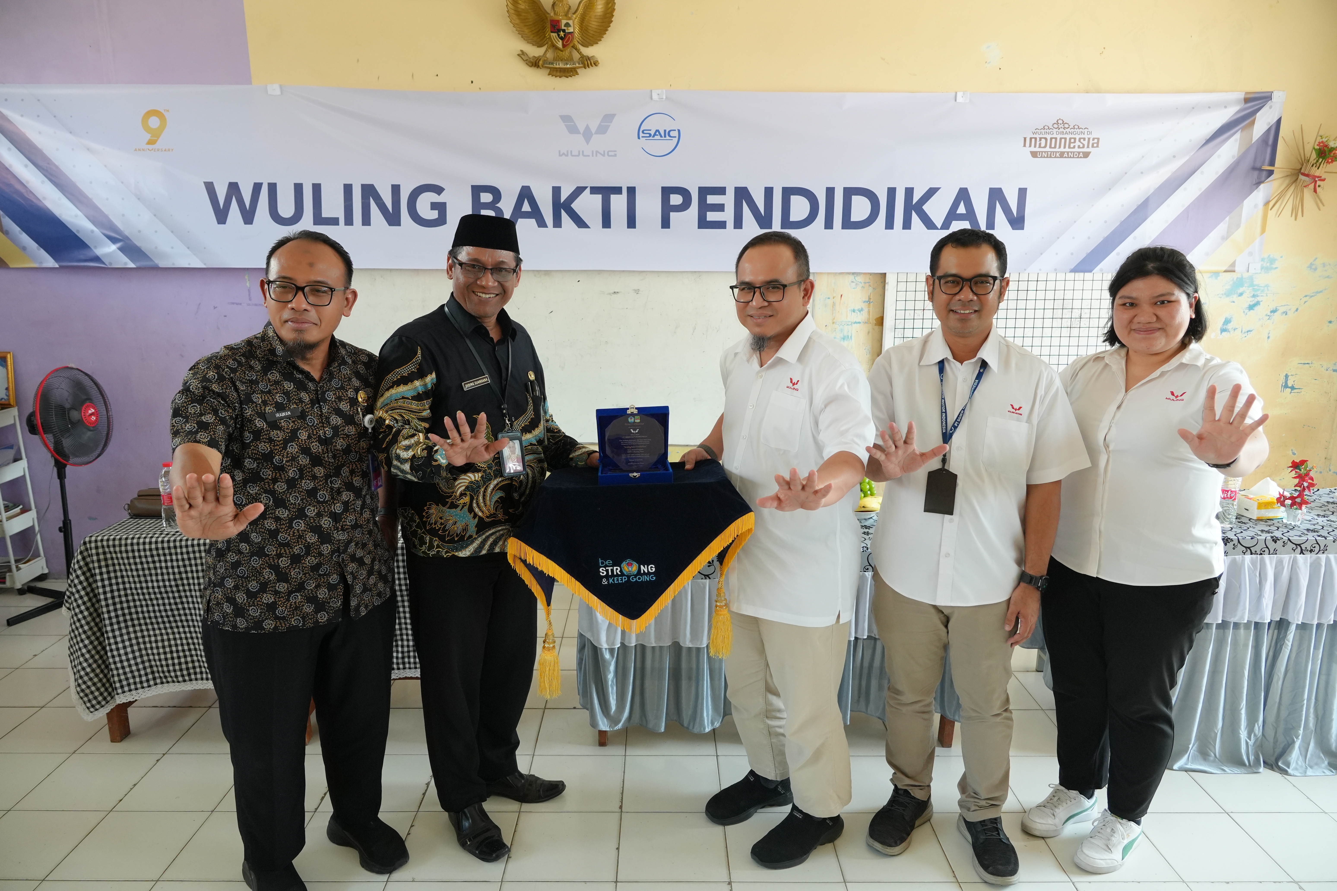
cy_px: 446
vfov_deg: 53.1
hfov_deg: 73.7
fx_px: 891
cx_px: 668
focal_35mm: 24
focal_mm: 16
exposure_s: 1/160
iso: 1000
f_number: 4
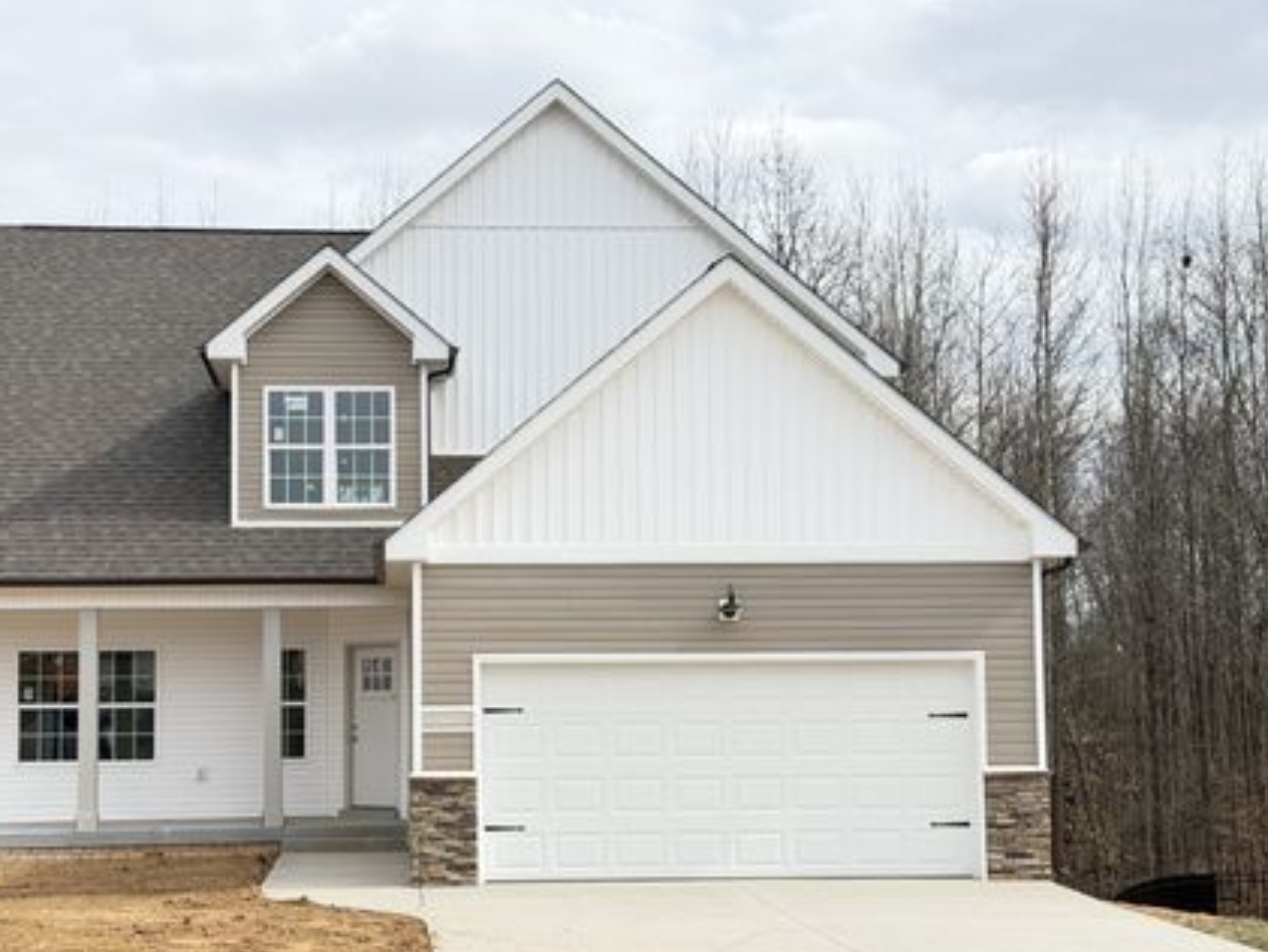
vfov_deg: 25.6
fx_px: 2089
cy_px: 550
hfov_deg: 33.7
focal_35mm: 57
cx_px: 521
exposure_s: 1/2208
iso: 80
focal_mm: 6.76
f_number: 1.78
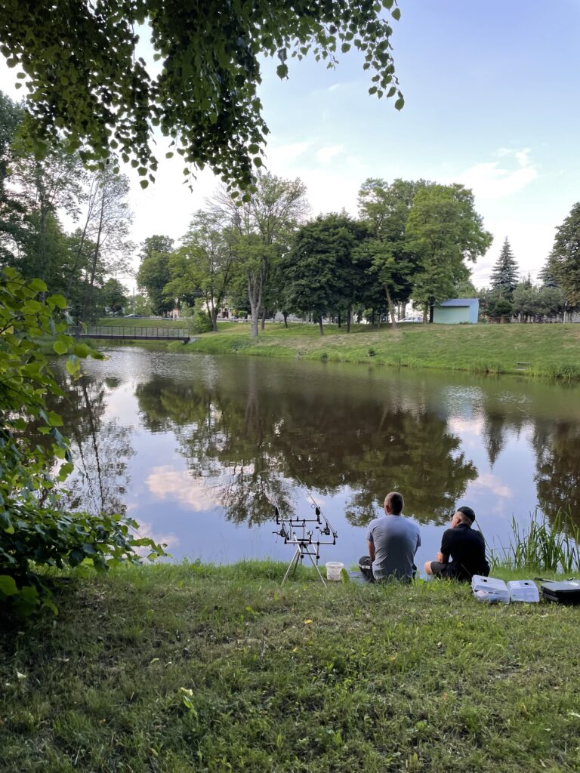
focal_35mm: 26
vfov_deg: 67.3
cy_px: 386
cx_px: 290
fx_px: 581
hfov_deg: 53.1
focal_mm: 4.2
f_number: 1.6
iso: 32
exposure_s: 1/189
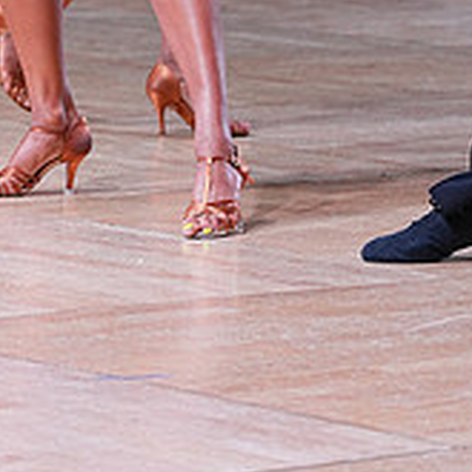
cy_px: -318
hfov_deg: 6.2
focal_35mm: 281
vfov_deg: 6.1
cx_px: 356
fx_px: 4335
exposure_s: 1/400
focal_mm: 94
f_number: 4
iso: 1600
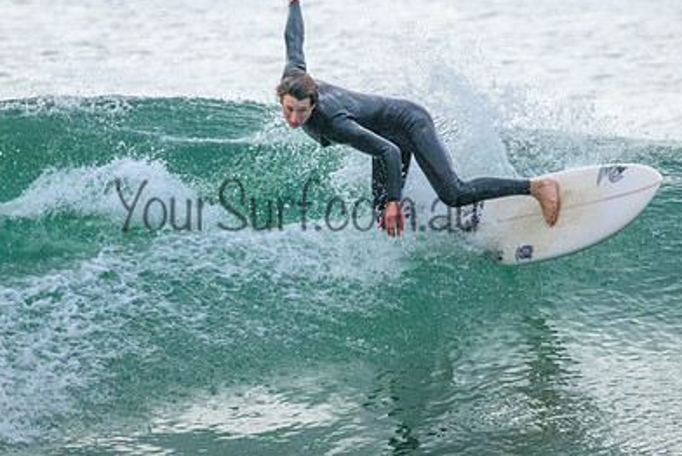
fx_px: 22427
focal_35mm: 1183
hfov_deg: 1.7
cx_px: 294
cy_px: 191
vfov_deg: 1.2
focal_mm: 800
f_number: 11
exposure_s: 1/2000
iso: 9000
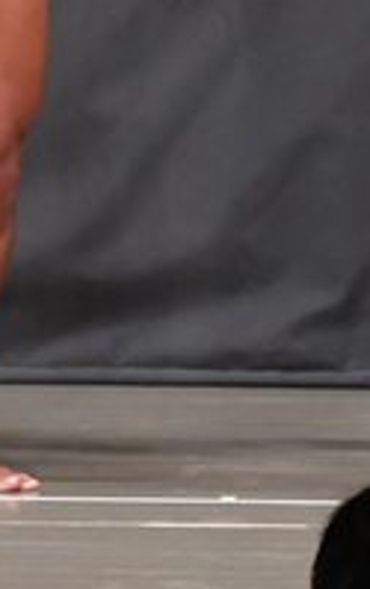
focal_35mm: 860
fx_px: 13825
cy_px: -98
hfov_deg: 1.5
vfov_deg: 2.4
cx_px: 647
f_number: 5.6
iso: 6400
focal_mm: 145
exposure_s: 1/400
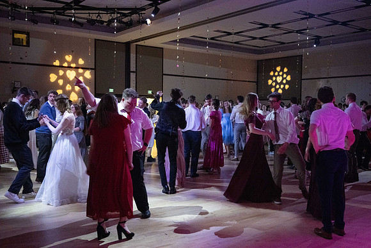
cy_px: 124
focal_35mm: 36
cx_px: 186
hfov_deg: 53.1
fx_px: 371
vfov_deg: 36.9
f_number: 4
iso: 8000
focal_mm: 36
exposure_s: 1/80
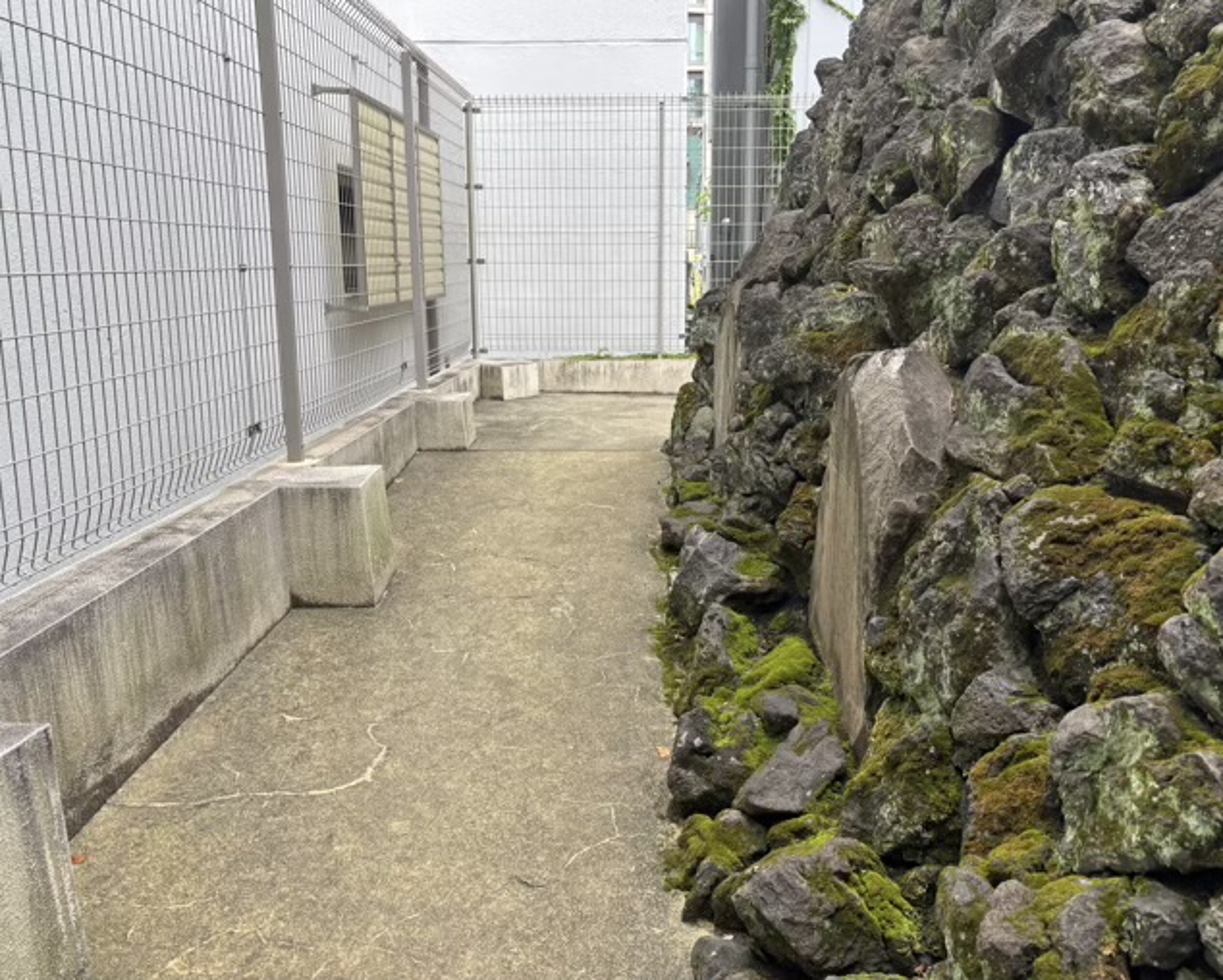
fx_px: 1014
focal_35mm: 28
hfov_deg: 62.2
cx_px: 621
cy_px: 476
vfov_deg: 51.6
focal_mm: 5.96
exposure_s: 1/251
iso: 40
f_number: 1.6
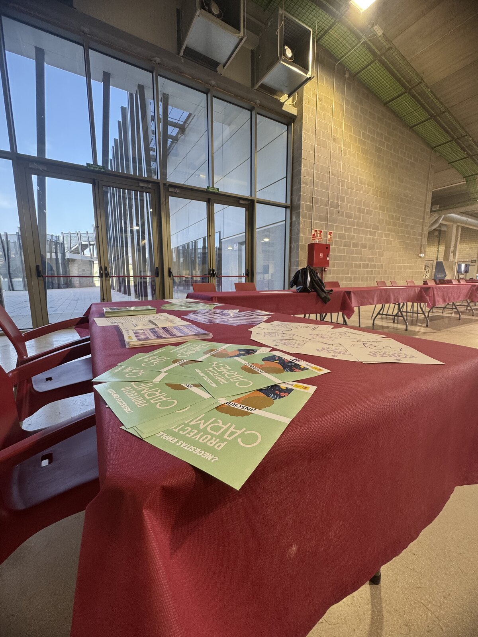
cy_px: 318
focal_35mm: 14
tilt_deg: -8.2
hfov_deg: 85.7
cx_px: 239
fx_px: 258
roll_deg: +0.1
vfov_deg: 102.1
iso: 160
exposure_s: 1/100
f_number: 2.2
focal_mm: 2.22
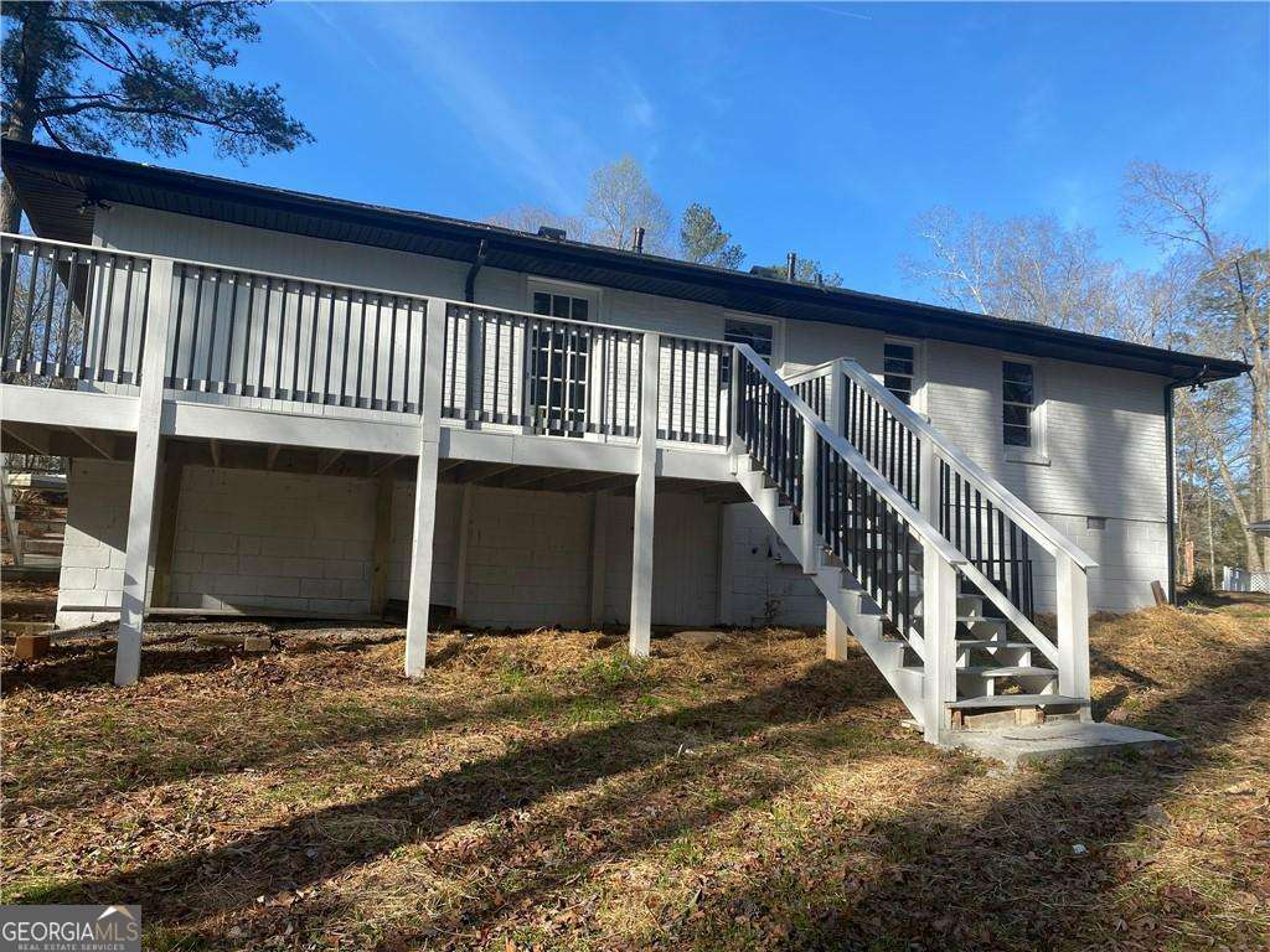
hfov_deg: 67.3
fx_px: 954
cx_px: 635
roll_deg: -2.2
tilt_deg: +7.6
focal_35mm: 26
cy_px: 476
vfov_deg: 53.1
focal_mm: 4.25
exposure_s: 1/1429
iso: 32
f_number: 1.8
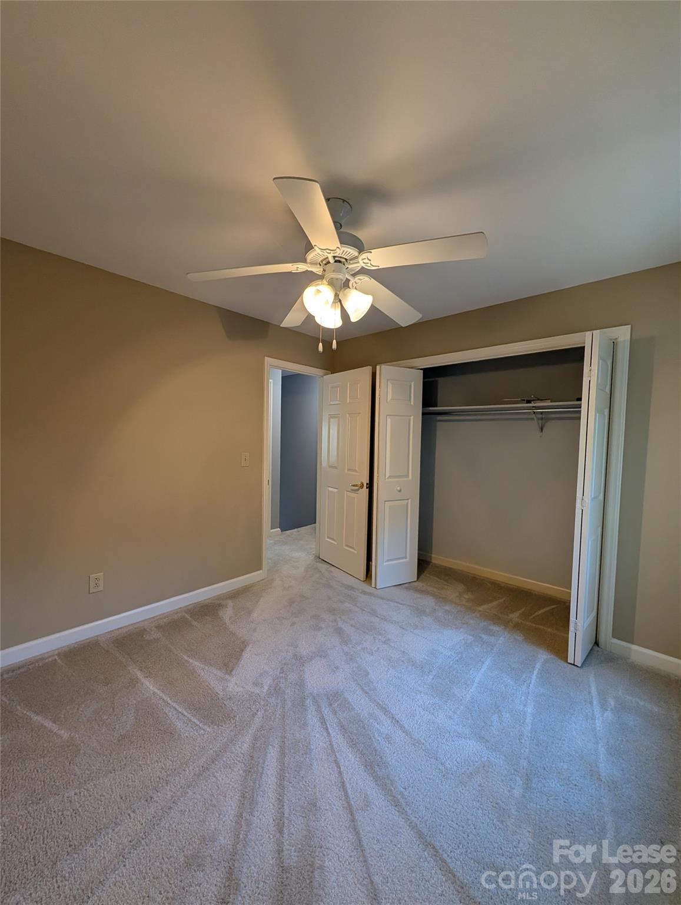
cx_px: 340
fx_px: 314
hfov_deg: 94.7
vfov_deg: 110.4
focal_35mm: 12
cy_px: 452
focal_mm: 2.02
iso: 101
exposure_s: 1/120
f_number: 1.7
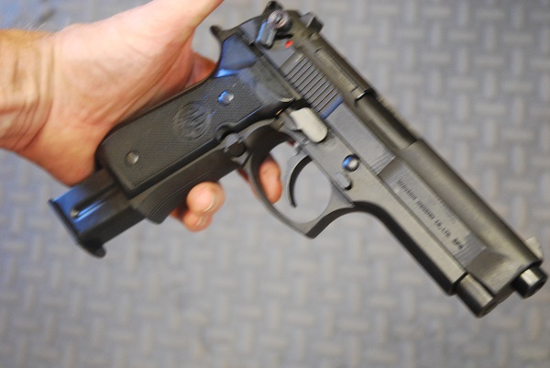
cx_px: 275
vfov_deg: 20.6
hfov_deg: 30.5
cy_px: 184
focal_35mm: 66
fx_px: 1009
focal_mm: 44
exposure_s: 1/30
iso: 1100
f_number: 4.5
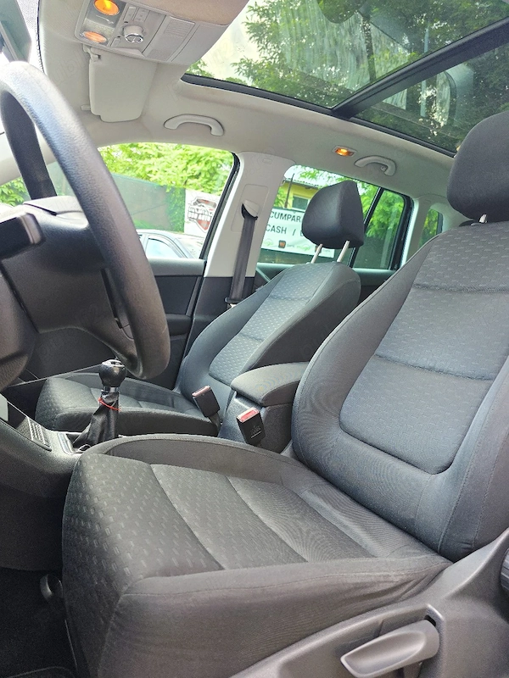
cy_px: 339
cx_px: 254
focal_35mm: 23
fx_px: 451
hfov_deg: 58.9
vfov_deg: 73.9
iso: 80
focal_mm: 6.3
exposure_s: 1/182
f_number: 1.7
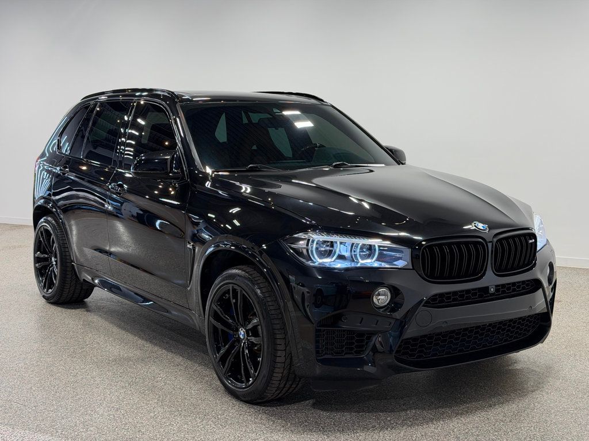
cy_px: 220
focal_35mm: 48
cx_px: 294
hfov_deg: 39.7
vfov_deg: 30.3
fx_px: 817
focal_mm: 6.76
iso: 50
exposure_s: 1/120
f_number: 1.78
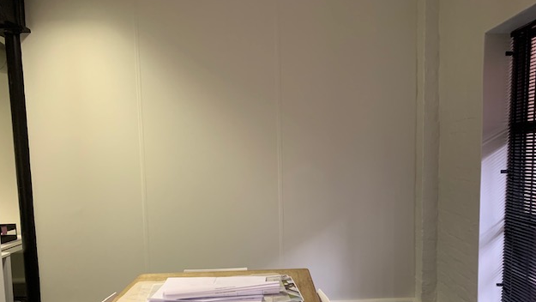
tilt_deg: -3.7
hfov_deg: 66.0
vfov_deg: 39.9
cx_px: 271
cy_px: 195
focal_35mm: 29
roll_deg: +1.4
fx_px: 412
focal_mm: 4.25
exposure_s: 1/50
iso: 200
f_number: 1.8
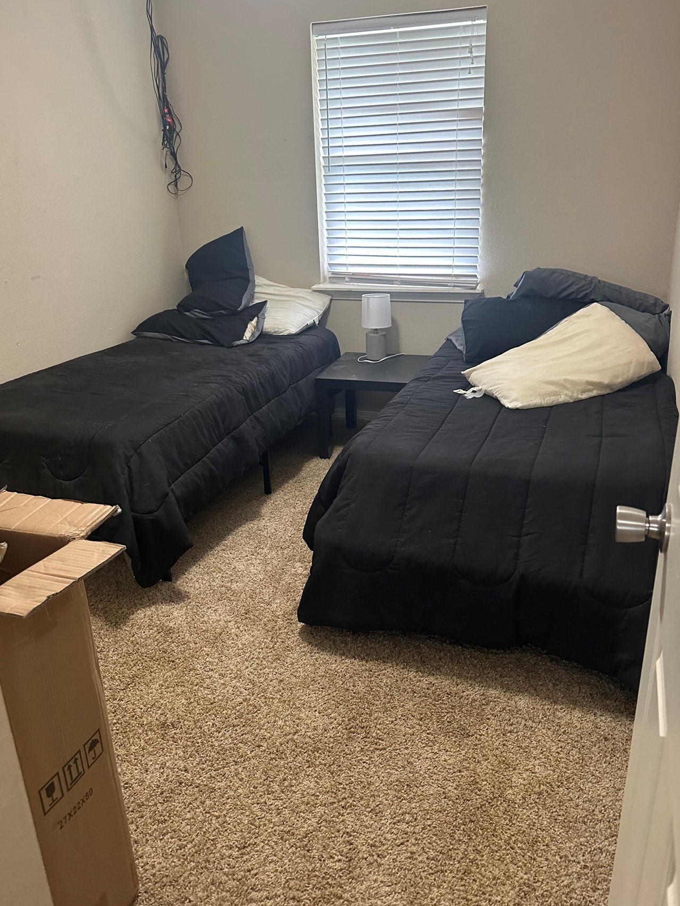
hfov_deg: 51.3
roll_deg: +0.2
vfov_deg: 65.3
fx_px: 707
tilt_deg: -21.8
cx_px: 340
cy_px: 439
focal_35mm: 27
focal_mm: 6.86
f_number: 1.78
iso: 400
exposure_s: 1/60
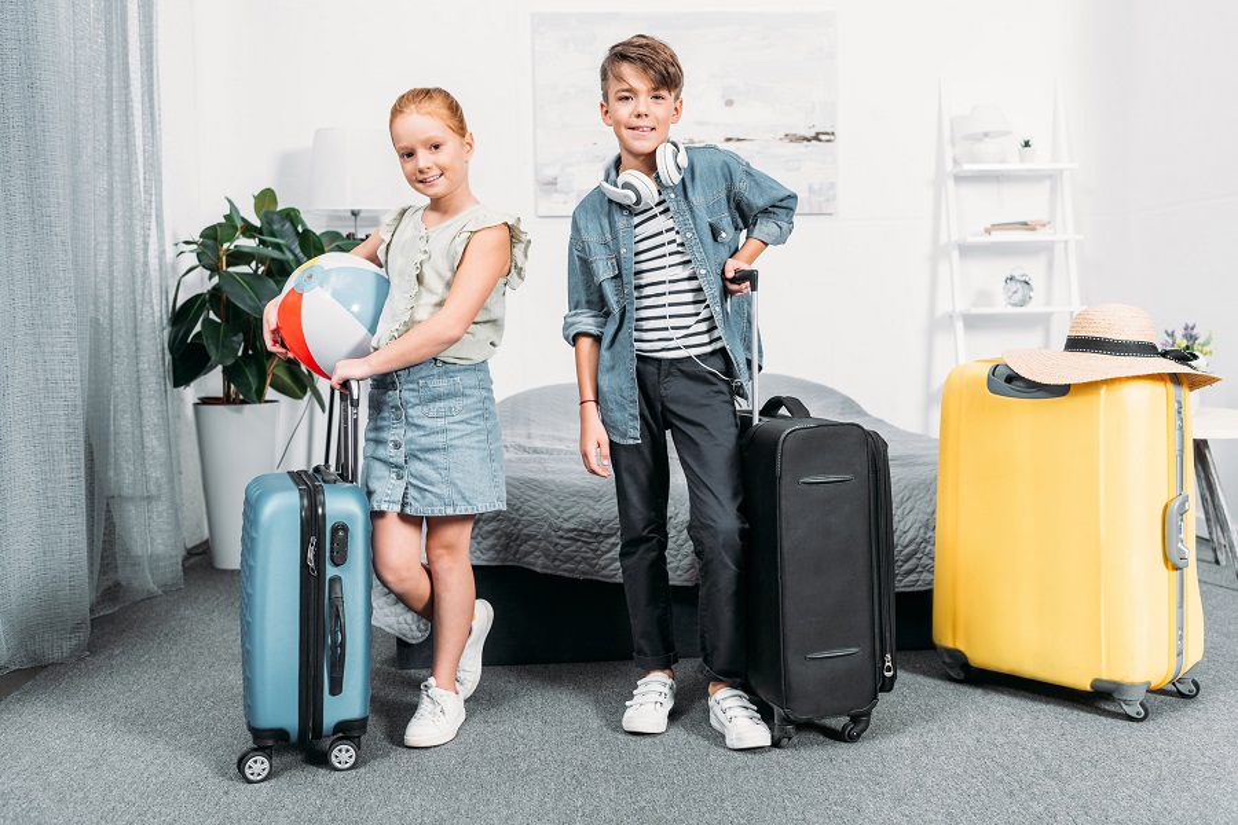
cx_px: 619
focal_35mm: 38
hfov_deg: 50.7
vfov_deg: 35.1
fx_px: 1307
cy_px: 412
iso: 100
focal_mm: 38
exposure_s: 1/200
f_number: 3.5
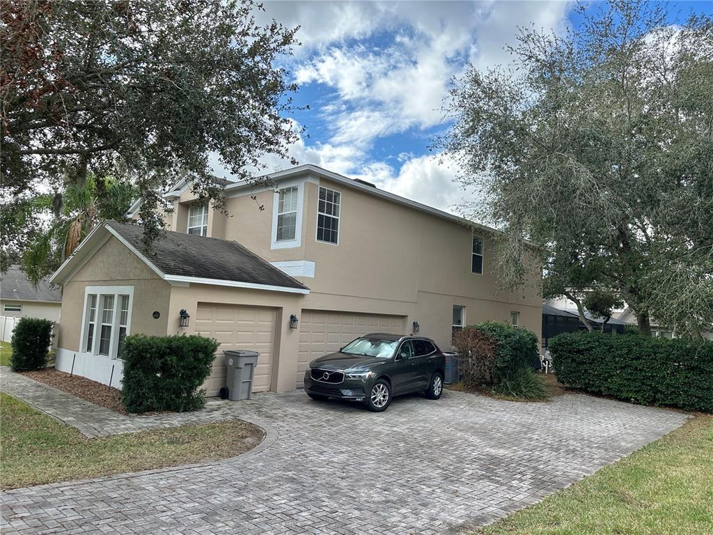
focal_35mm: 24
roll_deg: -3.0
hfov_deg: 71.6
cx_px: 356
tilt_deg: +5.8
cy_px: 268
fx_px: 494
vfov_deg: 56.8
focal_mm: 6.86
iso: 80
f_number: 1.78
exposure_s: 1/1845
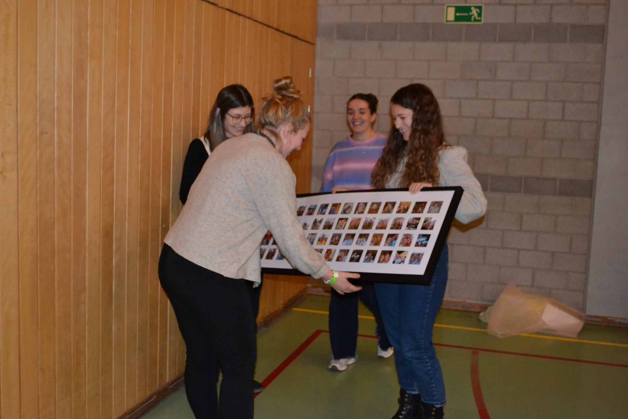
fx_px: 680
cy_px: 210
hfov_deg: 49.6
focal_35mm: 39
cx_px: 314
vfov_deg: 34.2
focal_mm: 26
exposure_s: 1/60
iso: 3200
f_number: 4.2
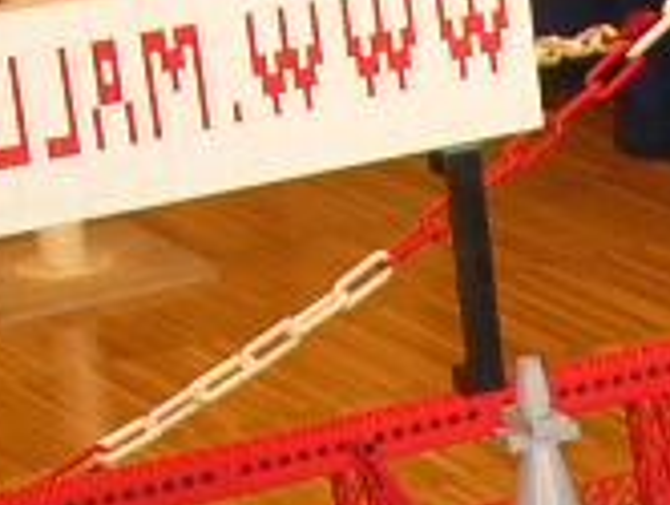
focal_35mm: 259
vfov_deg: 5.5
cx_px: 1485
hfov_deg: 7.3
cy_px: 1285
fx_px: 5020
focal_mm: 7.1
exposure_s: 1/27.8
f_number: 3
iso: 50
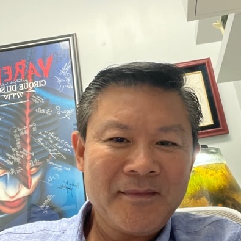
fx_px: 339
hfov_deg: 39.1
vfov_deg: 39.0
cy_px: 95
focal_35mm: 43
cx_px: 135
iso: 500
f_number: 2.2
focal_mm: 2.71
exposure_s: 1/30
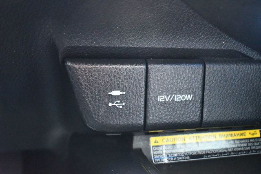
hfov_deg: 41.1
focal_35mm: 48
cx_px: 130
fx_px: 348
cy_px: 87
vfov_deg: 28.1
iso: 12800
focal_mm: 32
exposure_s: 1/25
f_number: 4.5
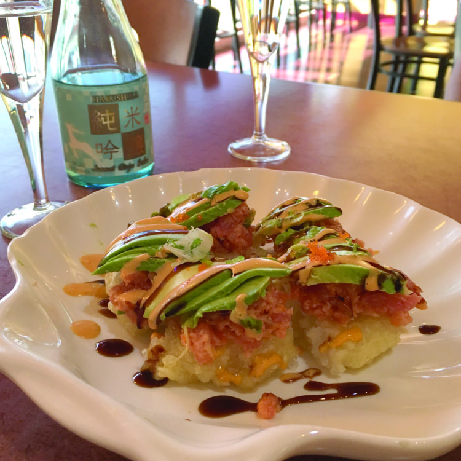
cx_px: 231
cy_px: 227
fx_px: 527
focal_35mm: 35
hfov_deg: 47.2
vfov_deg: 47.2
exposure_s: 1/30
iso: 100
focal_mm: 4.15
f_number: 2.2
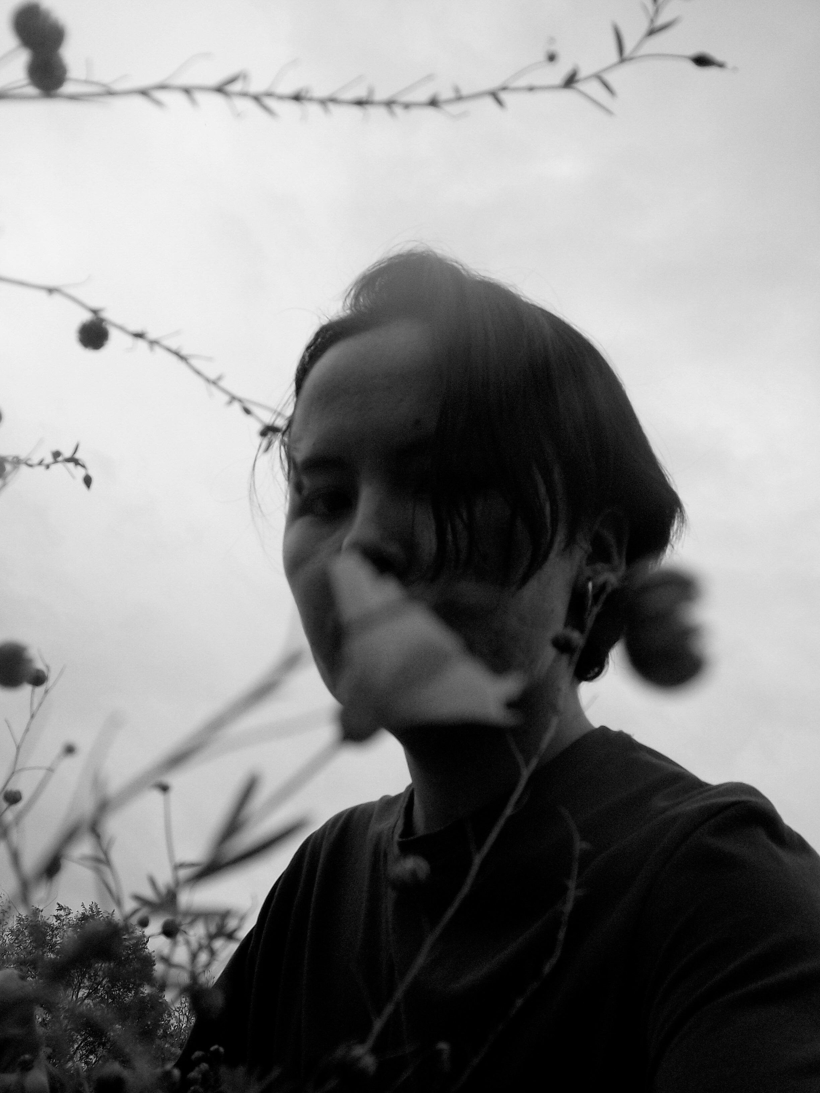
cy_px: 546
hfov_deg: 39.7
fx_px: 1137
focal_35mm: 36
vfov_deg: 51.4
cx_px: 410
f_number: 4.8
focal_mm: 6
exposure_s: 1/320
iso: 80
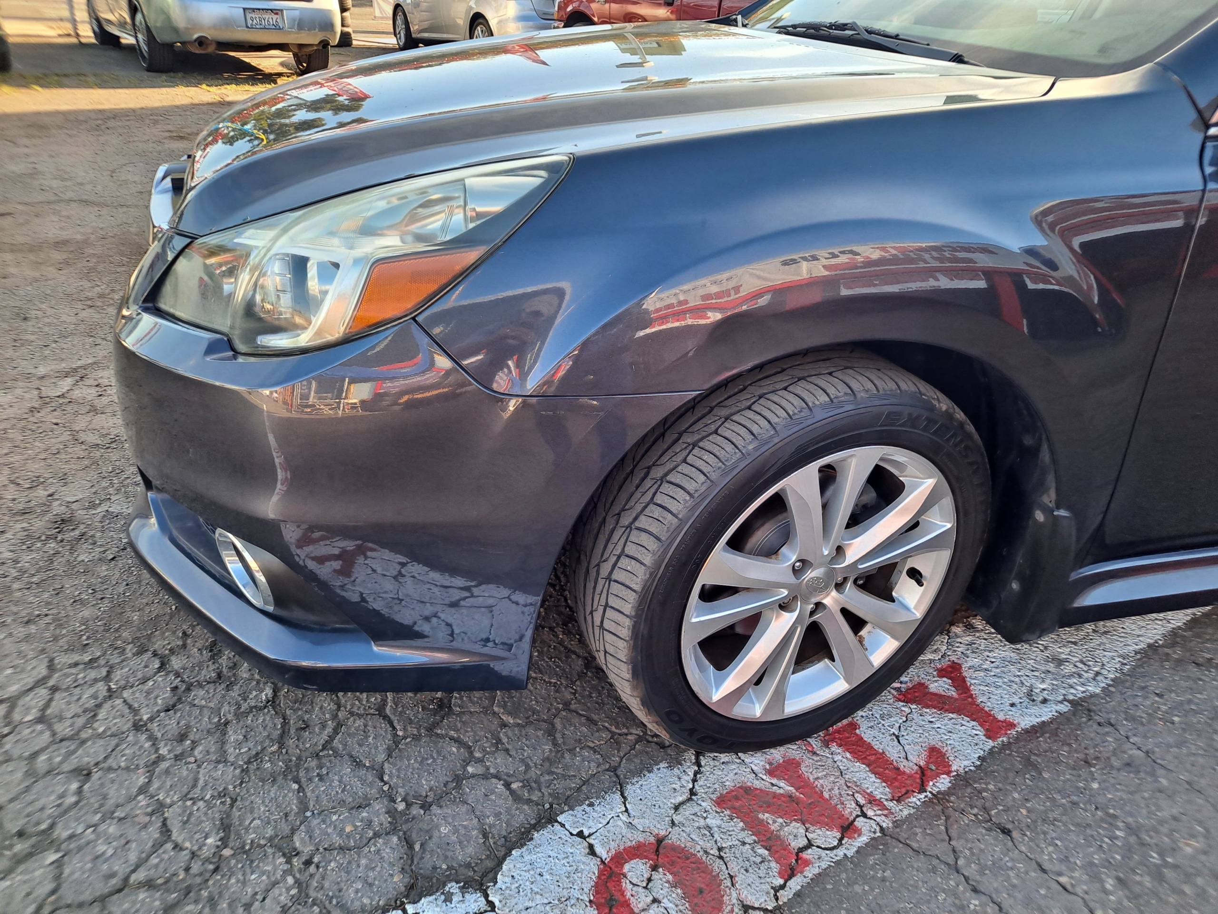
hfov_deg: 69.4
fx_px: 880
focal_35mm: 25
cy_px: 457
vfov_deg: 54.9
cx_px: 609
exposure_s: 1/160
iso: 32
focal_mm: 4.6
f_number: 2
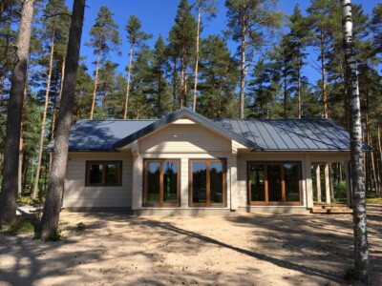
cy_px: 143
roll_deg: +0.5
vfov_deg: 48.2
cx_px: 191
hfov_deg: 61.7
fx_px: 320
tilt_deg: +7.9
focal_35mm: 29
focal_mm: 4.15
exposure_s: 1/999
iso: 25
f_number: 2.2
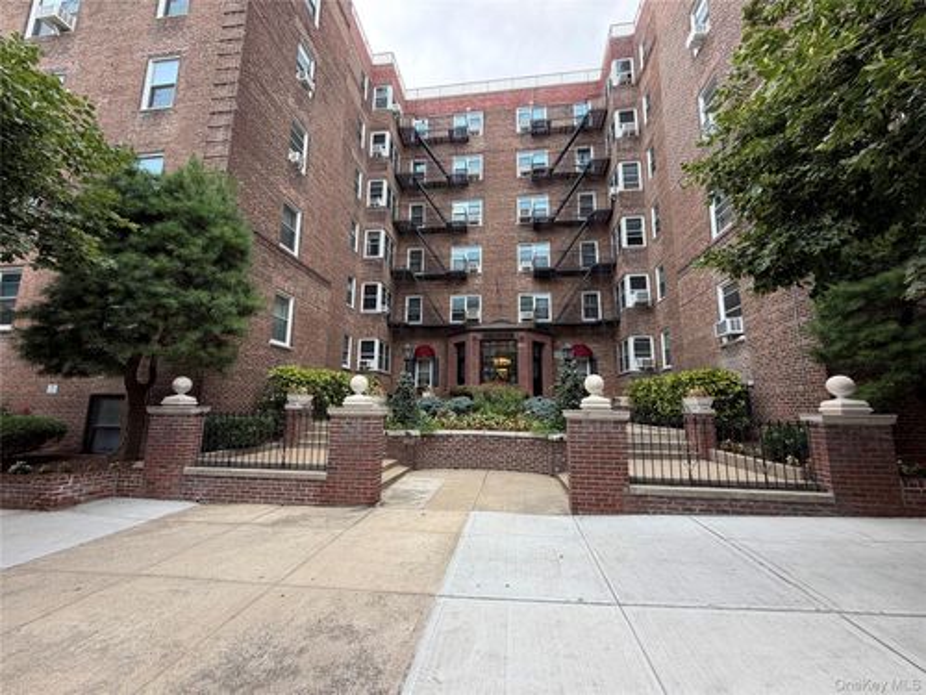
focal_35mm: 14
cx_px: 463
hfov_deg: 102.1
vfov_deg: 85.7
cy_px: 348
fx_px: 375
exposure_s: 1/153
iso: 40
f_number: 2.2
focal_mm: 2.22
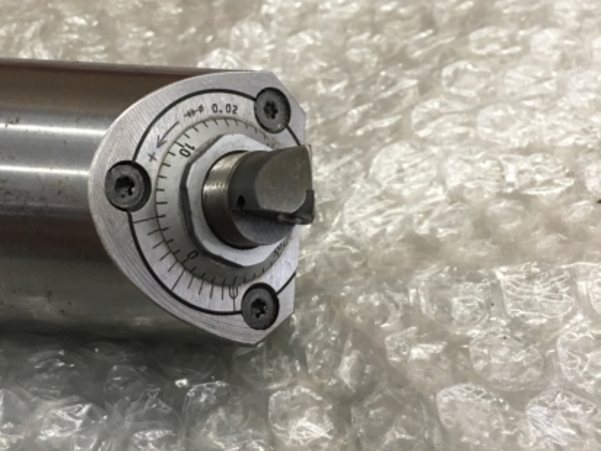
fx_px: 781
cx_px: 229
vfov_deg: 32.2
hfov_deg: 41.8
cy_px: 207
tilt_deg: -47.8
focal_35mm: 45
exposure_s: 1/30
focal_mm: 4.15
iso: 80
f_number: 2.2
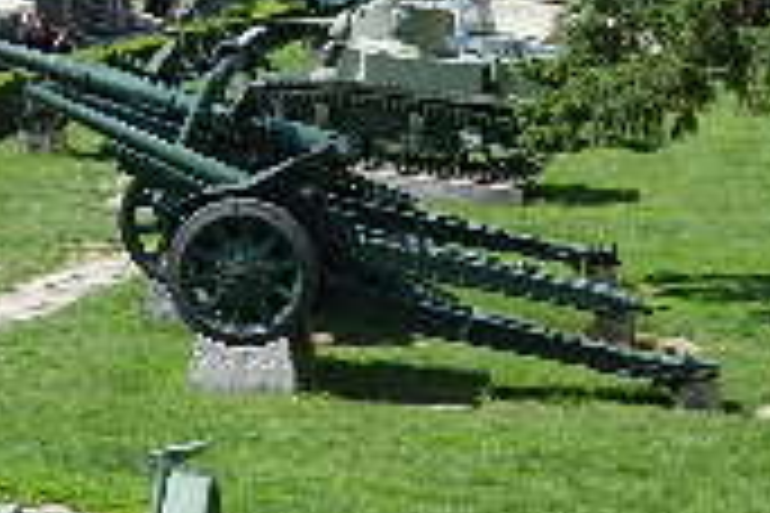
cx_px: -464
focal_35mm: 148
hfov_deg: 13.0
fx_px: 3165
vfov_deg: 9.2
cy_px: -99
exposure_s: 1/800
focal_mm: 6.9
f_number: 4
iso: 160
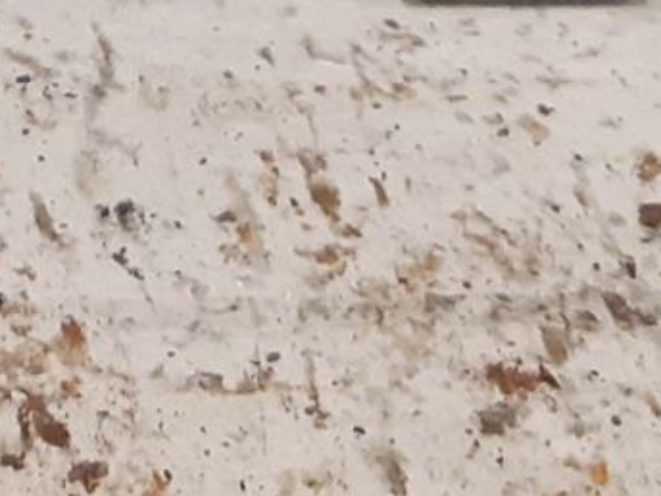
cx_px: -411
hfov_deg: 12.0
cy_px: -871
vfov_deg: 8.4
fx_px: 2960
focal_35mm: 155
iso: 250
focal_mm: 3.93
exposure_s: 1/50
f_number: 1.7
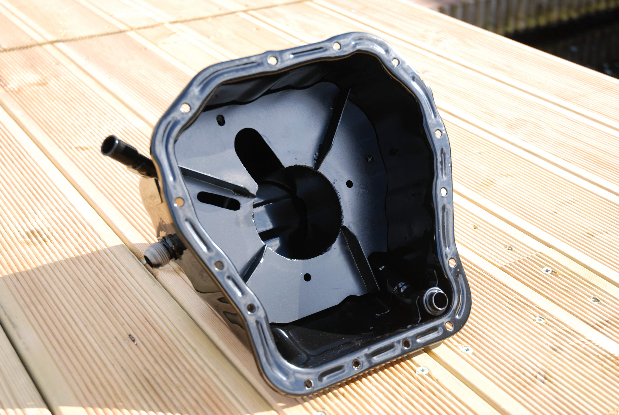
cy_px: 208
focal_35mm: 57
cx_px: 310
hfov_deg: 35.0
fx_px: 981
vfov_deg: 23.8
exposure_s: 1/250
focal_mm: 38
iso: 200
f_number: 4.5
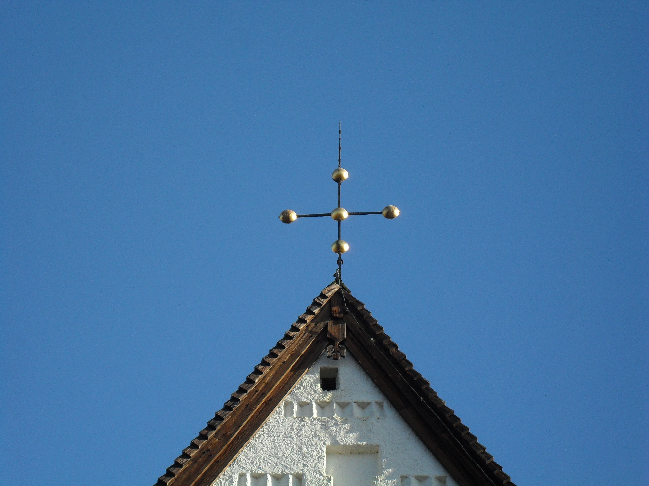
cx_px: 324
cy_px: 243
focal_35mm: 105
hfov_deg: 18.7
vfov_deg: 14.1
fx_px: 1969
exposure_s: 1/350
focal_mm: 18.6
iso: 100
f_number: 5.2
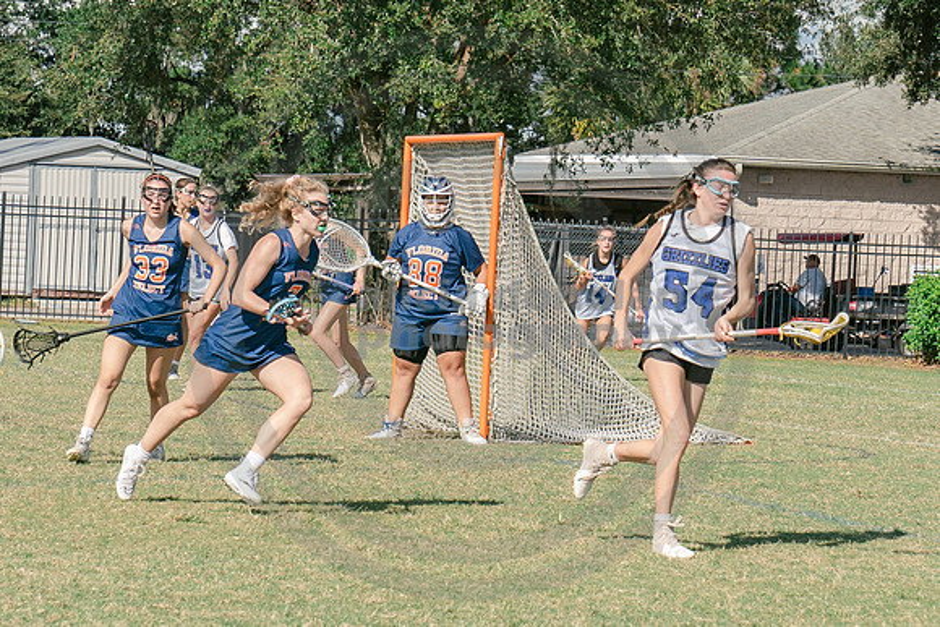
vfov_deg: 7.4
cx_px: 383
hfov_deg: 11.1
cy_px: 295
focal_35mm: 185
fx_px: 4830
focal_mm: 70
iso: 250
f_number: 5.6
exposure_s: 1/1250
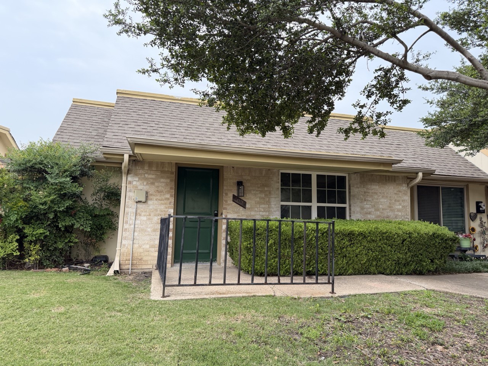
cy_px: 183
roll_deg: -1.1
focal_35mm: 24
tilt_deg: +4.4
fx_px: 338
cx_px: 244
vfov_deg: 56.8
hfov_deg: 71.6
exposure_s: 1/1230
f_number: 1.78
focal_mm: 6.76
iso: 100
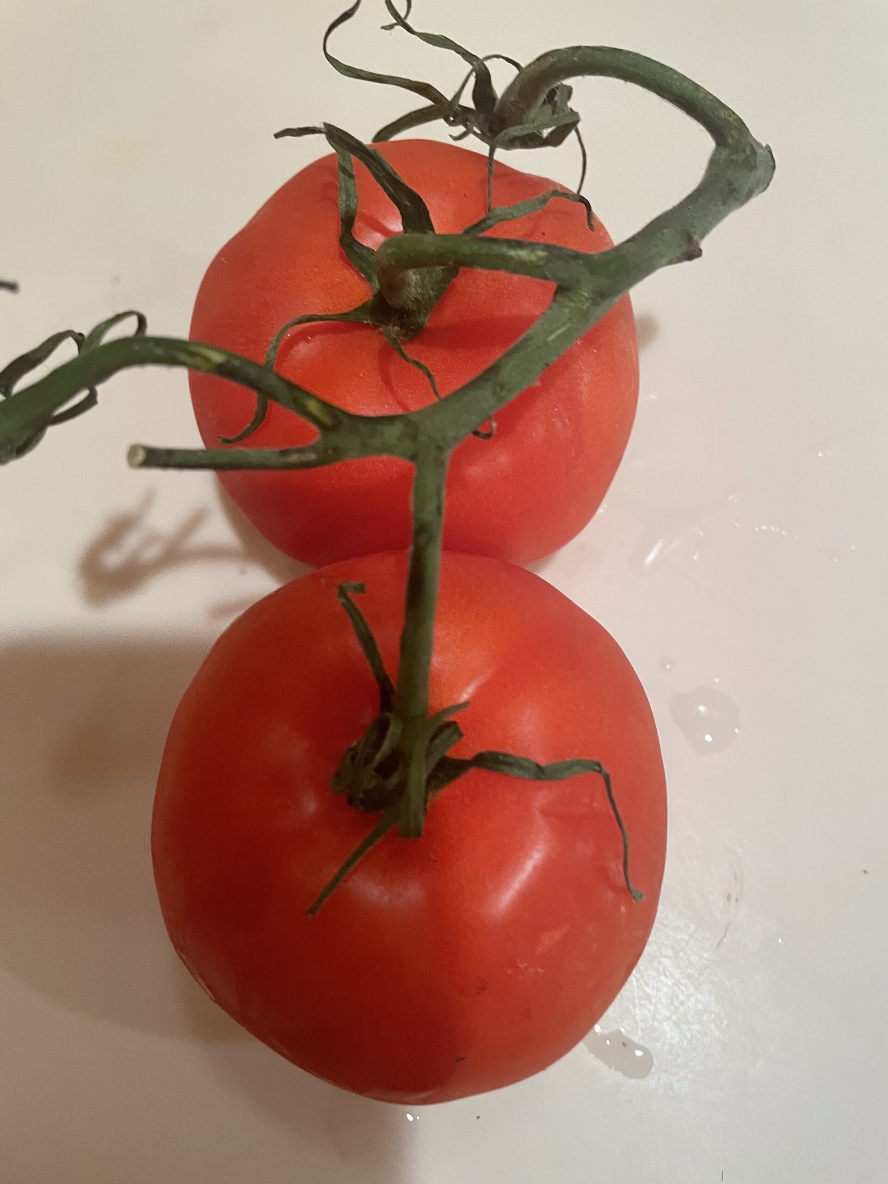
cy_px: 592
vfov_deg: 67.3
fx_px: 889
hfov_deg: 53.1
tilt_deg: -71.3
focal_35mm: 26
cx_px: 444
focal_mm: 4.2
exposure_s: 1/60
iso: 250
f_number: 1.6
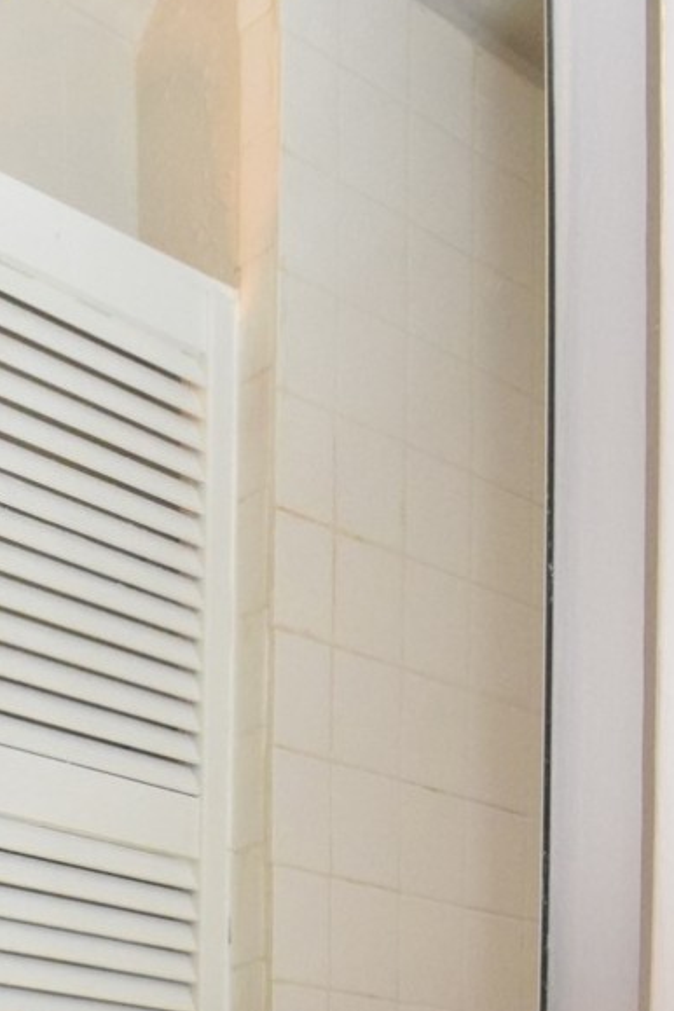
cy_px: 1442
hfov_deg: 20.9
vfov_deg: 27.2
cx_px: -311
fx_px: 1573
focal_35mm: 56
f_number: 10
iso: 3200
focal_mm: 10
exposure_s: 1/60
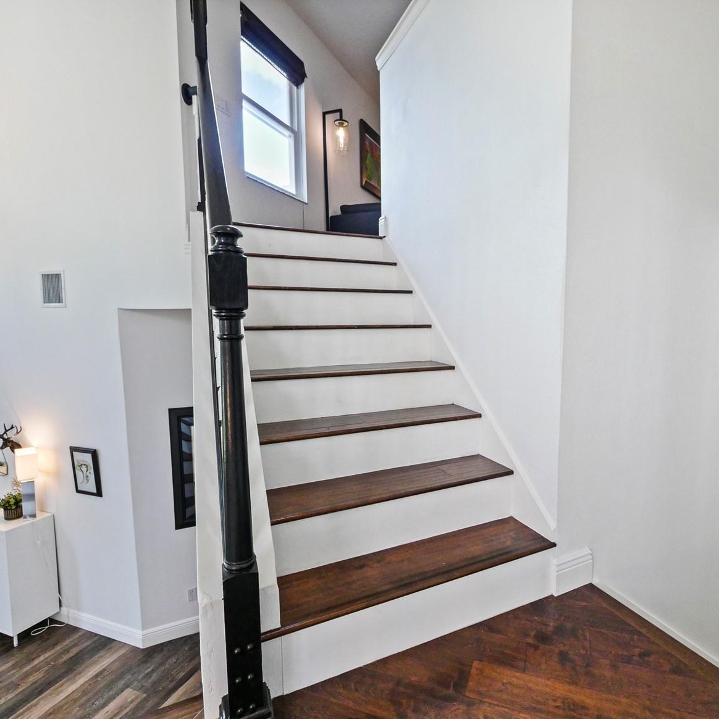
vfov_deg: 84.0
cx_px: 421
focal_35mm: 17
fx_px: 399
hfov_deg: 83.2
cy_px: 368
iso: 2000
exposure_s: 1/125
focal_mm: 7
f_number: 4
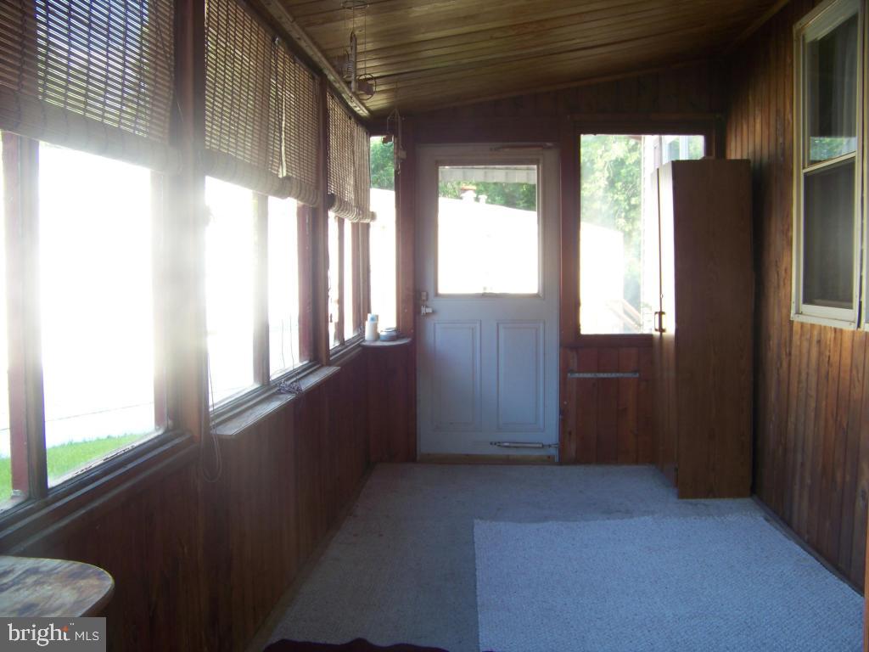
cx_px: 434
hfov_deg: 51.4
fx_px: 904
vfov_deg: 39.7
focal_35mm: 36
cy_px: 326
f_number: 2.8
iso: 64
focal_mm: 5.85
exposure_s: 1/60
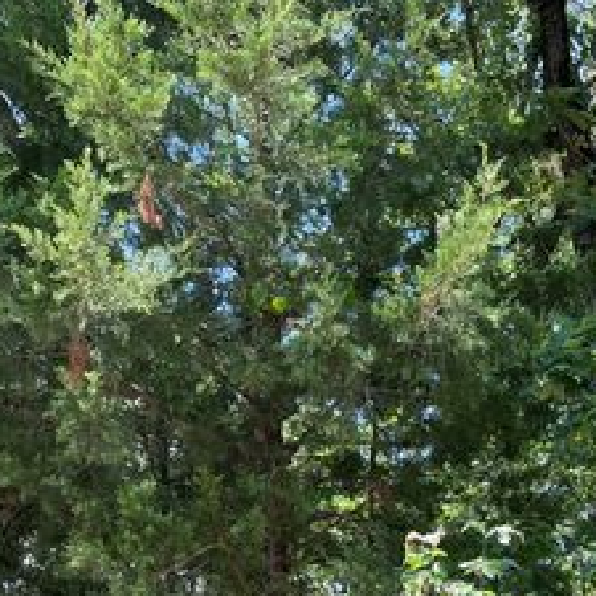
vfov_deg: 21.7
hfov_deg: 23.9
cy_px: 860
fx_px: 1325
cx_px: 636
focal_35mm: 68
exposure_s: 1/639
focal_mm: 5.1
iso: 50
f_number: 1.6
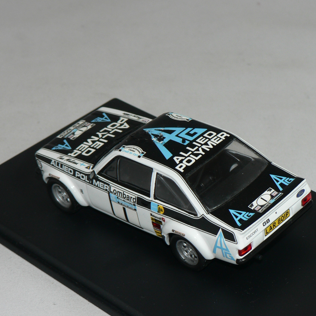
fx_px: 1270
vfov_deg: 14.2
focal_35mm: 123
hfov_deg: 14.2
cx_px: 197
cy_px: 192
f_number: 4
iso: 80
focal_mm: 13.7
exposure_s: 1/60
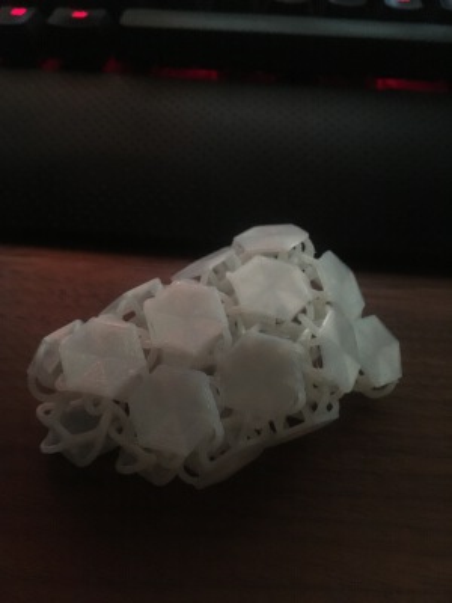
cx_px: 226
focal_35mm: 29
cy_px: 302
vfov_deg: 61.7
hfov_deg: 48.2
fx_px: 505
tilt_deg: -51.5
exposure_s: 1/25
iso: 200
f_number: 2.2
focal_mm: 4.15
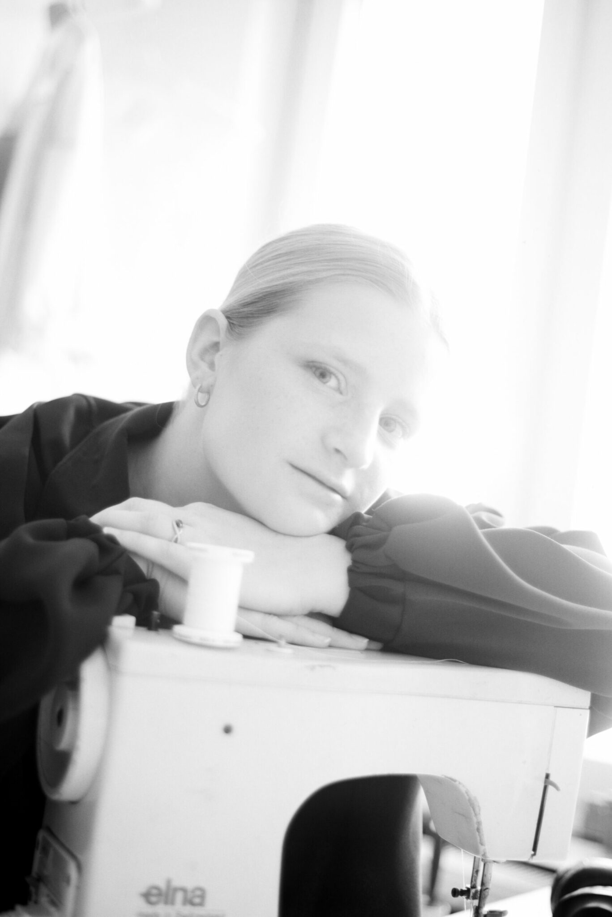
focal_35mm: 50
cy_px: 458
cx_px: 306
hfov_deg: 27.0
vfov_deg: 39.6
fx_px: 1274
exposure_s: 1/125
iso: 400
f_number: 1.8
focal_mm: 50
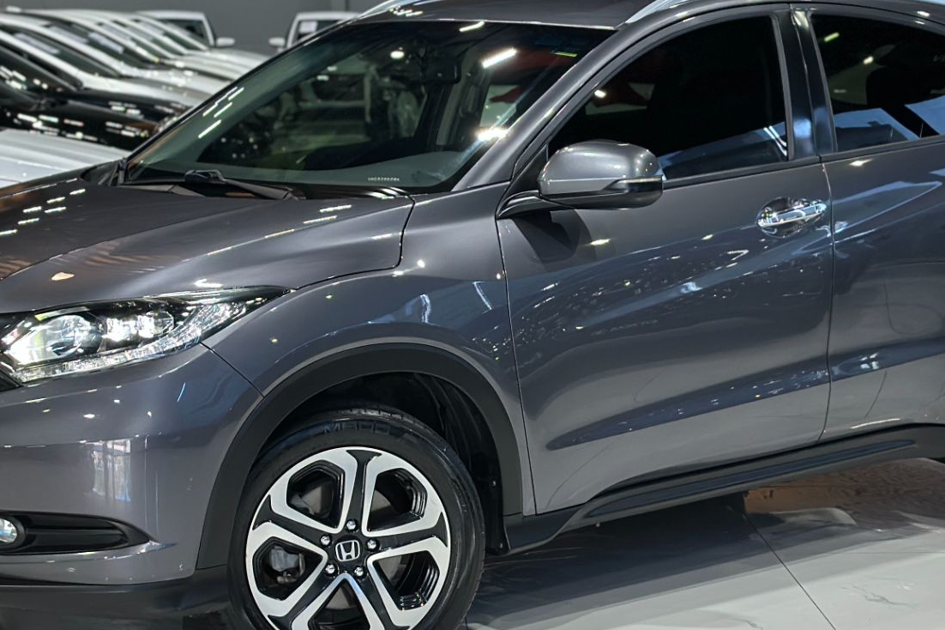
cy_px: 347
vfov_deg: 15.7
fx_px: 2283
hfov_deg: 23.4
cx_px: 440
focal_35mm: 87
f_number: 1.78
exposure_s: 1/120
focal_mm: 6.86
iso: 160
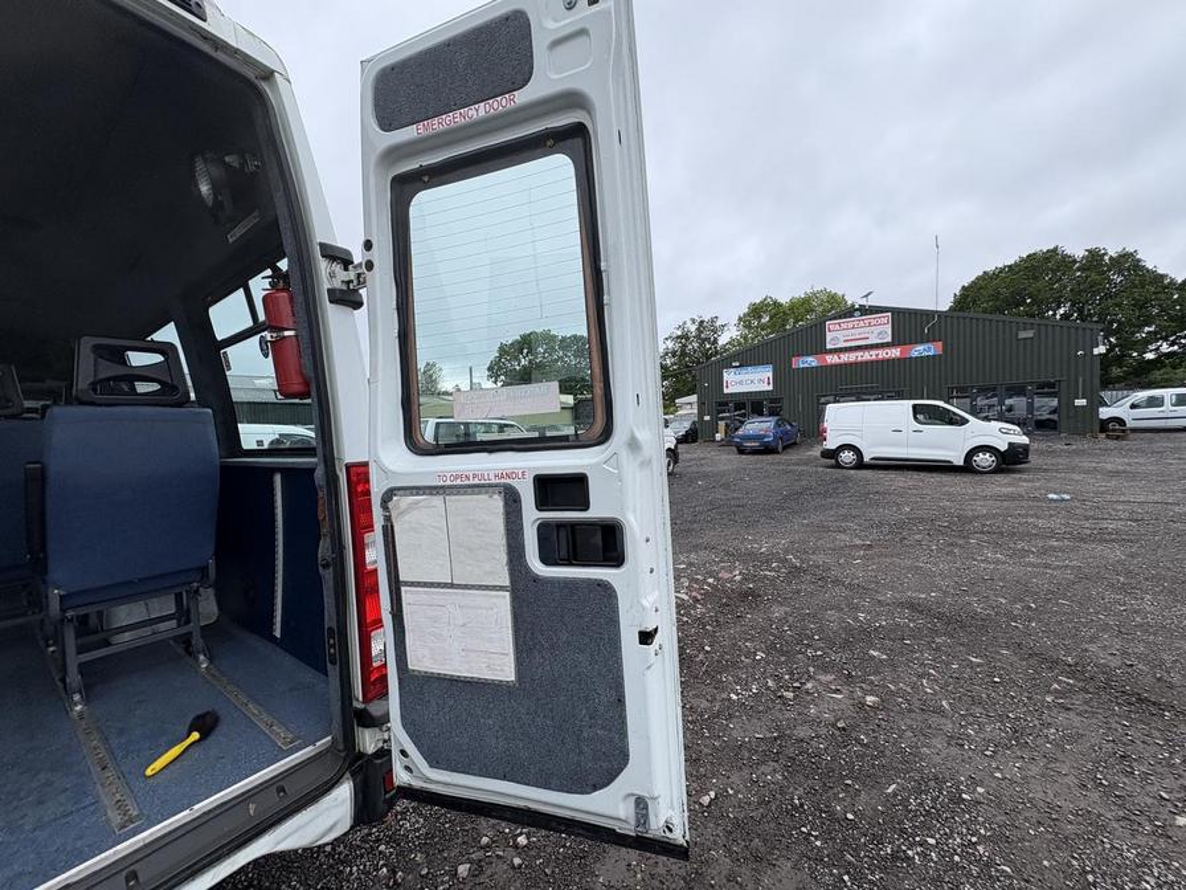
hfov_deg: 102.1
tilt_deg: -1.7
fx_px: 480
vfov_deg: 85.7
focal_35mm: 14
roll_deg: +2.8
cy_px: 445
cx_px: 593
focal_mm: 2.22
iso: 40
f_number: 2.2
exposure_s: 1/501
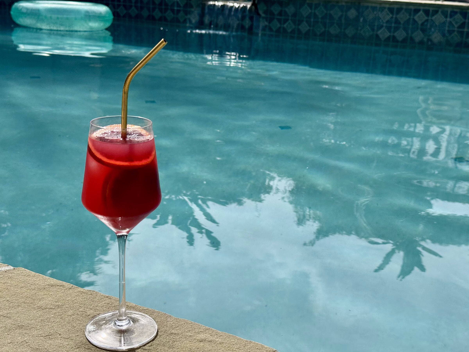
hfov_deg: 39.7
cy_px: 176
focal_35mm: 48
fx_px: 650
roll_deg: -3.4
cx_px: 234
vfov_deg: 30.3
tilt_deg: -16.3
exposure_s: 1/4608
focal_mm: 6.76
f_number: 1.78
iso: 64
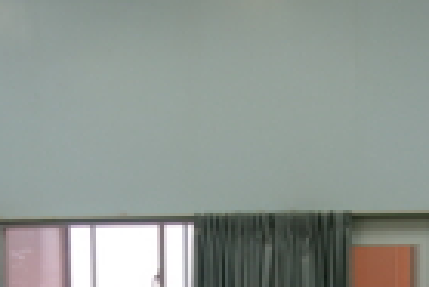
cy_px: 375
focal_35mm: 90
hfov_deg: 22.5
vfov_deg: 14.5
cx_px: 219
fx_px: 1079
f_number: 4
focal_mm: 21
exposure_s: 1/20
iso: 200
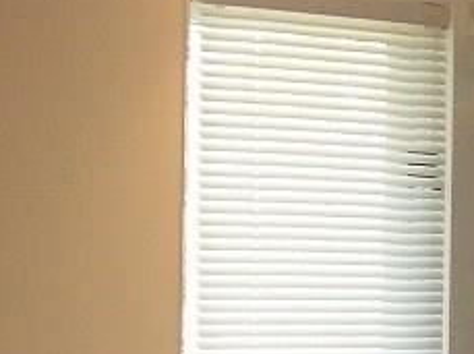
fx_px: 2201
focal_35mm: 161
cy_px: 348
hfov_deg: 12.3
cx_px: 159
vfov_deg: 9.1
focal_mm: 6
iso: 140
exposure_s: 1/95.9
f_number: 2.7
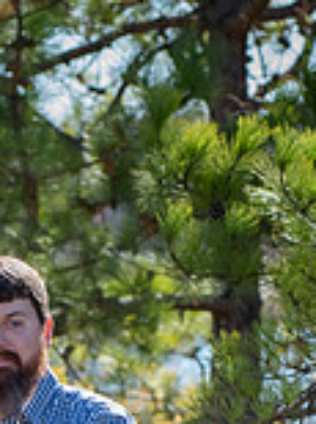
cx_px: -36
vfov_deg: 8.1
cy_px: 520
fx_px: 2954
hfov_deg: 6.1
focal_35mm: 242
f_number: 5
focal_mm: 86
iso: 400
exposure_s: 1/640
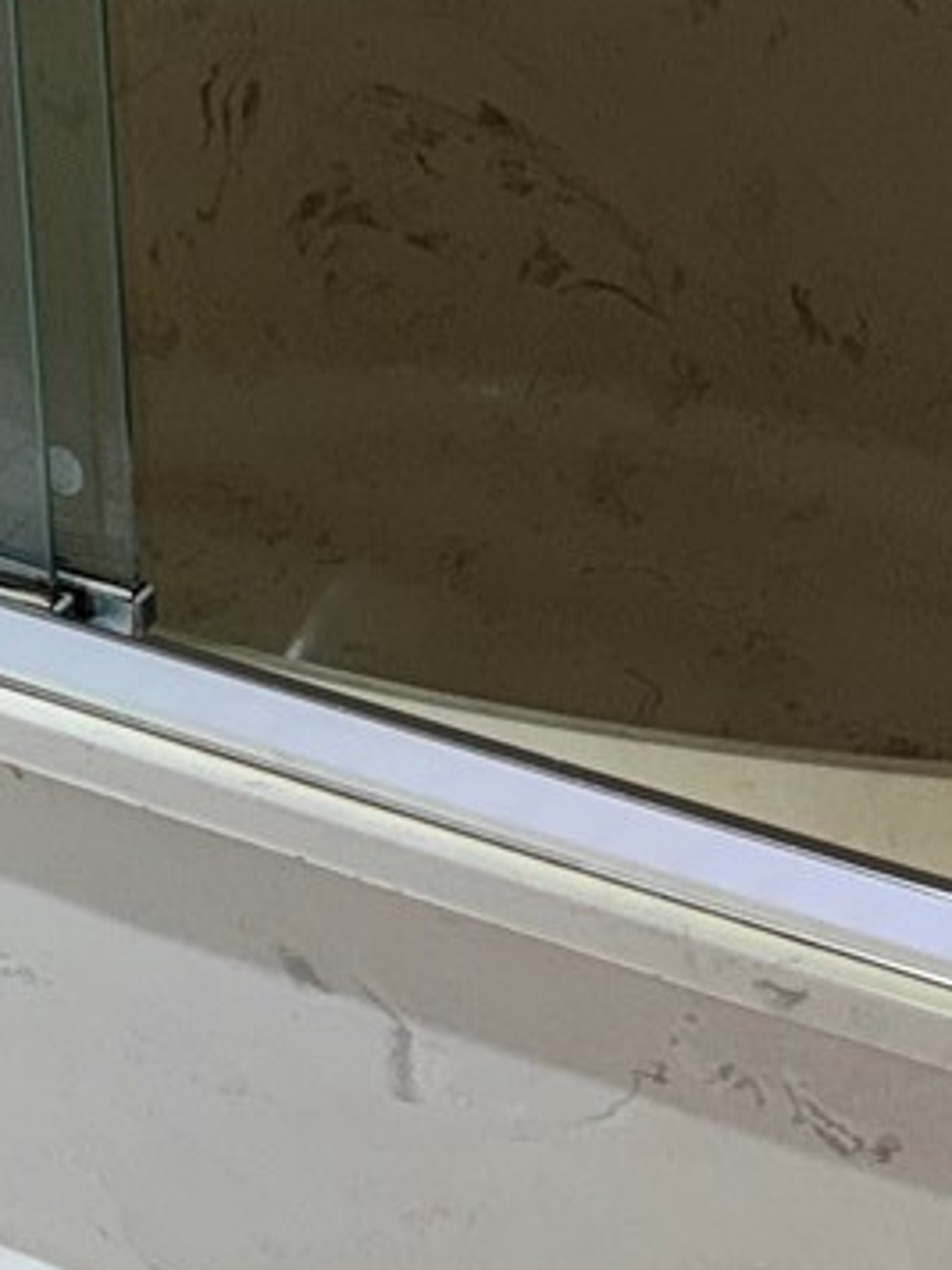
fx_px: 3960
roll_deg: +4.3
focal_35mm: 108
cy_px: -624
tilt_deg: -14.1
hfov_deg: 13.4
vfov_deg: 16.6
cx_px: -118
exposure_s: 1/268
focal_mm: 6.76
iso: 50
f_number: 1.78
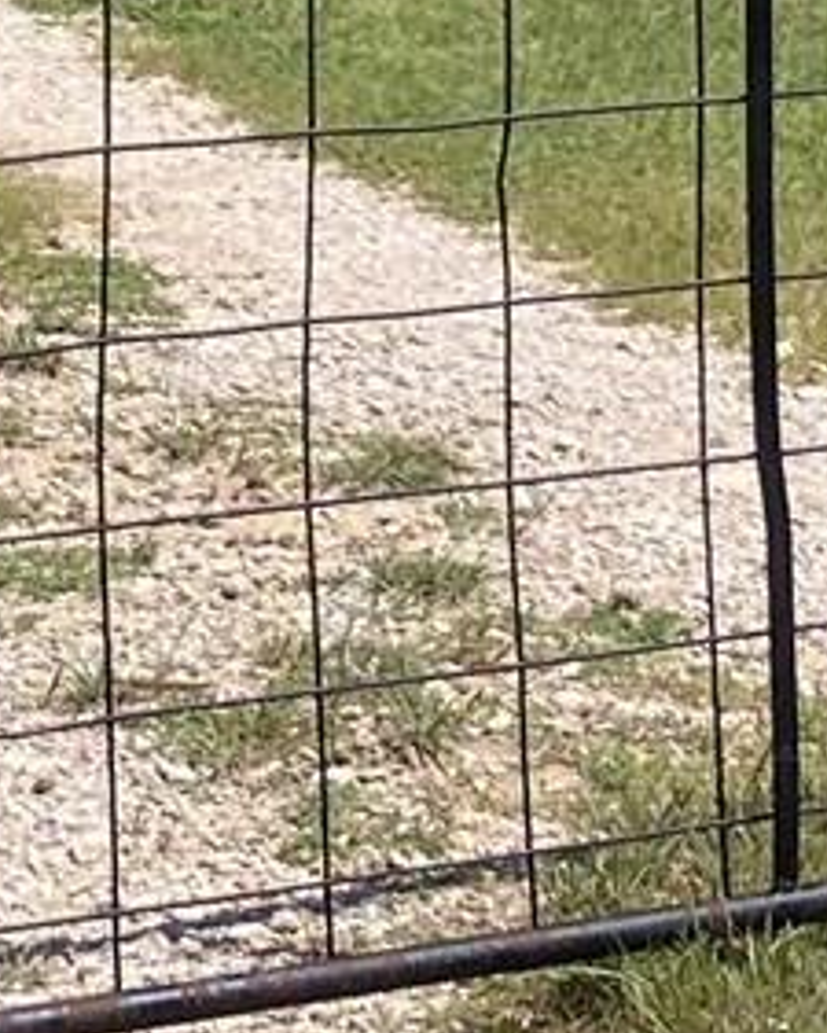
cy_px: -691
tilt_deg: -1.8
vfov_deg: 9.3
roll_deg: -1.5
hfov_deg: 7.7
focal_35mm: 199
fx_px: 6085
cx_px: 4
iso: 32
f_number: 1.8
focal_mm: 3.99
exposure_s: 1/2024
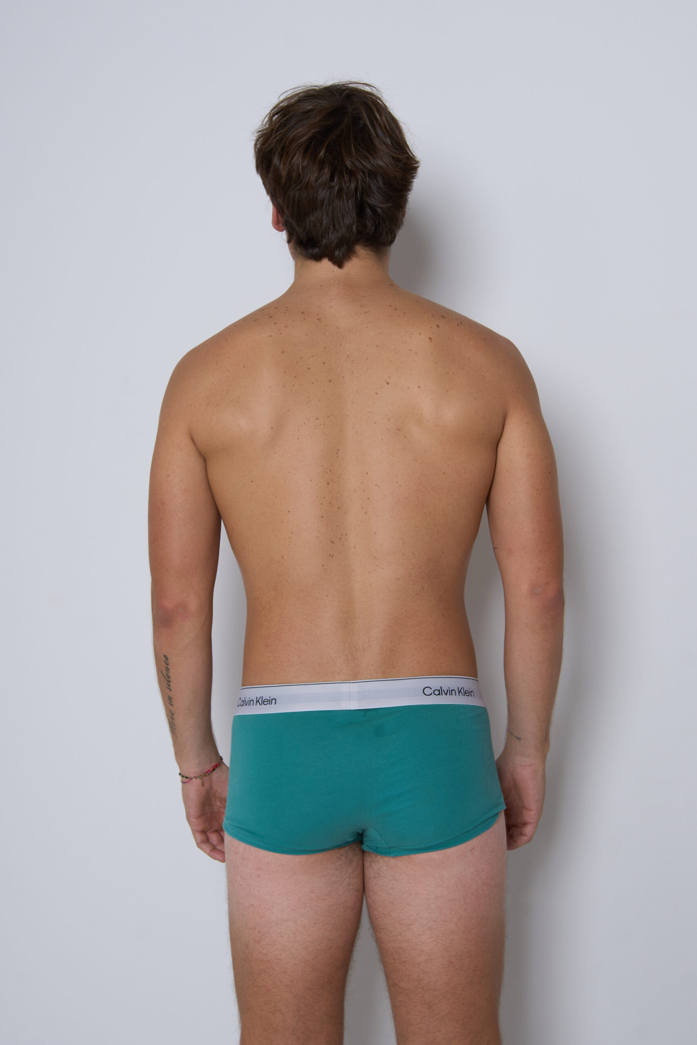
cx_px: 348
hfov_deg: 31.2
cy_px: 522
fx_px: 1249
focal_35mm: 43
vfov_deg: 45.4
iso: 160
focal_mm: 29
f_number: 7.1
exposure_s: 1/160
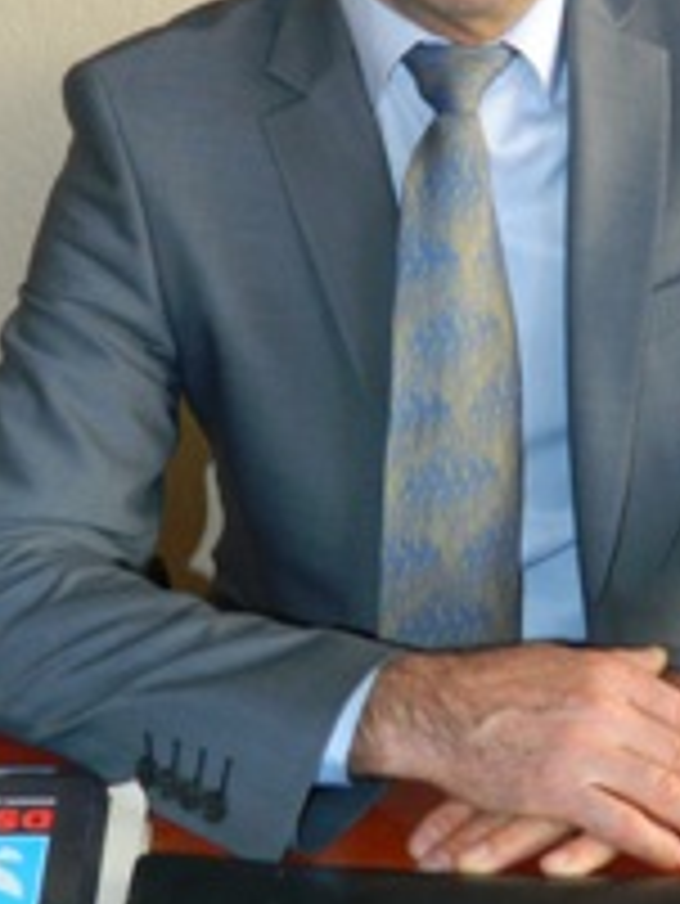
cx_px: 459
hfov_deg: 18.9
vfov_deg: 24.3
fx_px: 2041
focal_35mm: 78
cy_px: 99
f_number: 3.3
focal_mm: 6.2
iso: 200
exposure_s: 1/30
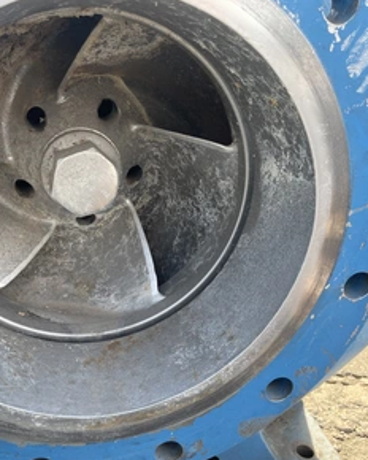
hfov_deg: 41.8
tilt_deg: -22.2
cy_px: 236
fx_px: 476
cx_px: 127
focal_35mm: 35
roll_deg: -0.8
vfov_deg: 51.5
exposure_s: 1/257
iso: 32
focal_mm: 5.1
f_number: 1.6
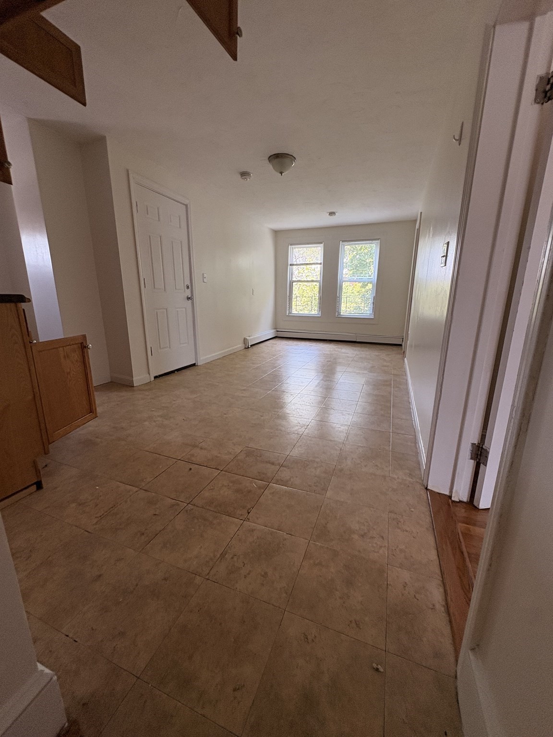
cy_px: 368
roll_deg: -1.0
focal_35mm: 14
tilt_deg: -13.1
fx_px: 298
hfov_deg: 85.7
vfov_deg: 102.1
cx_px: 276
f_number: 2.2
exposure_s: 1/99
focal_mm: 2.22
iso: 200
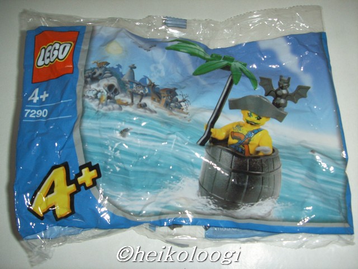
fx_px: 403
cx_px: 179
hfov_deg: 47.9
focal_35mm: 39
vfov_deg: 36.8
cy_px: 134
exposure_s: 1/45
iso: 100
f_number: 3.5
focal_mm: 6.6
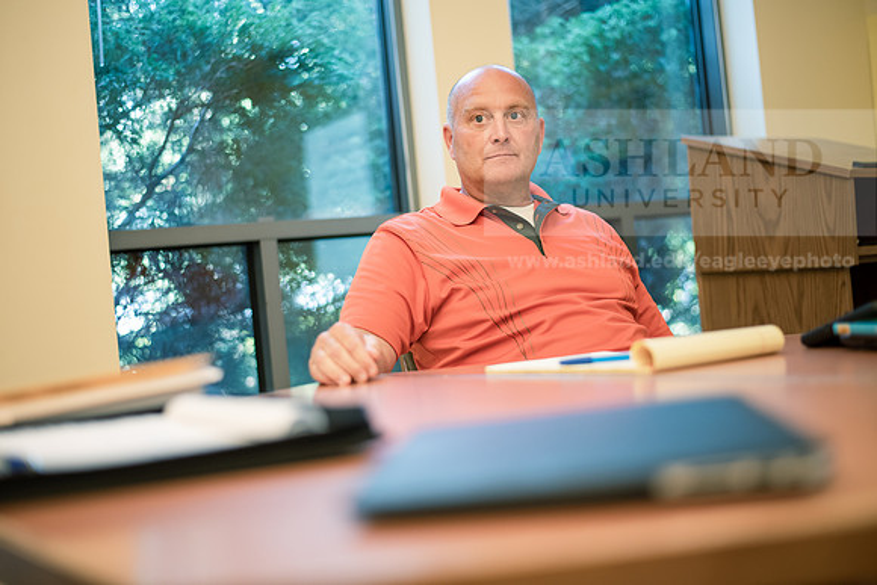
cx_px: 438
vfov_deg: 27.0
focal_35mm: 50
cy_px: 292
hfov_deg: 39.6
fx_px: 1218
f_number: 1.8
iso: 800
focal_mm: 50
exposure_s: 1/200
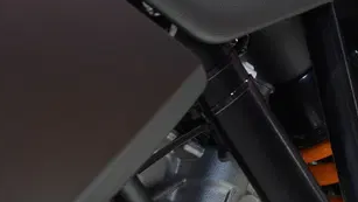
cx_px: 592
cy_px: -190
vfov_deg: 4.2
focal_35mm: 286
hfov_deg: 7.4
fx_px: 2716
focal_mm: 70
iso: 1250
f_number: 6.3
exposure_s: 1/160
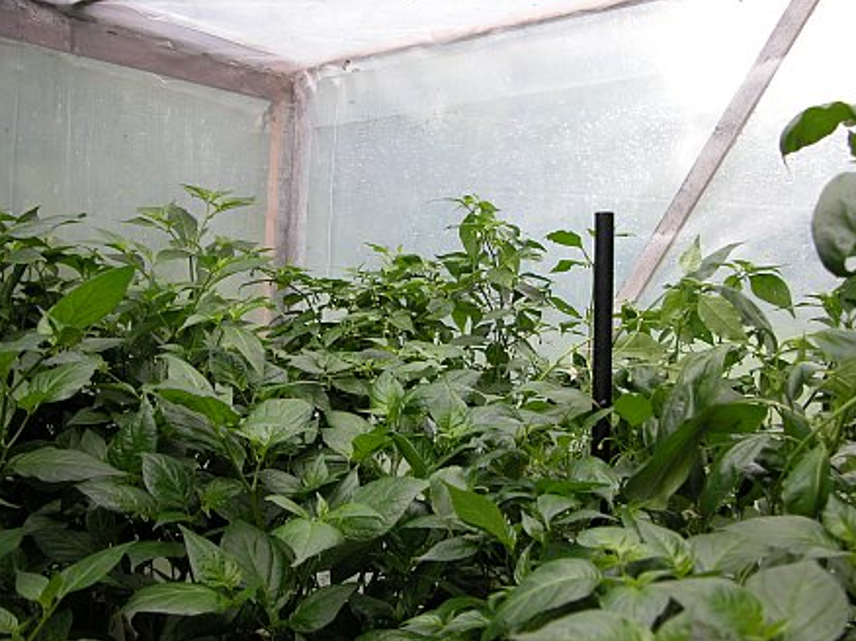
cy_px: 323
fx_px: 890
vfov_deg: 39.6
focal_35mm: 36
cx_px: 436
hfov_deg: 51.4
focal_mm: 8.9
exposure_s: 1/58.1
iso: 100
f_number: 2.8
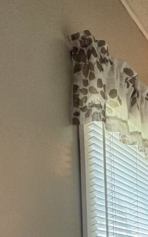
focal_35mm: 61
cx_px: 130
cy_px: 296
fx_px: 394
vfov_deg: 28.4
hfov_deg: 20.9
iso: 100
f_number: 2.2
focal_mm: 2.22
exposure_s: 1/120
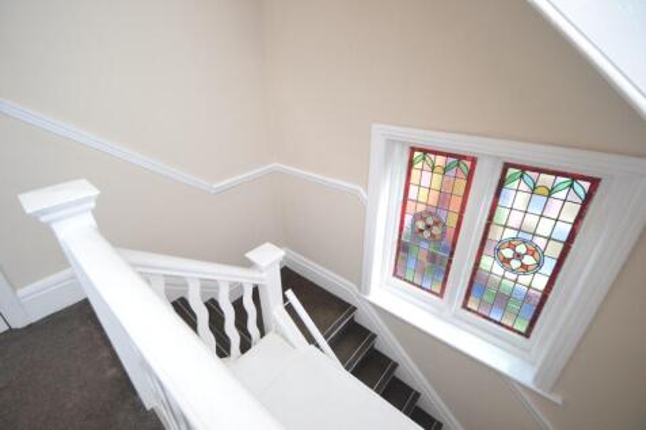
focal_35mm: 15
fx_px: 269
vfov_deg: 77.3
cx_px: 323
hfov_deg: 100.4
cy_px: 215
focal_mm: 10
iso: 450
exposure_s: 1/60
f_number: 3.5
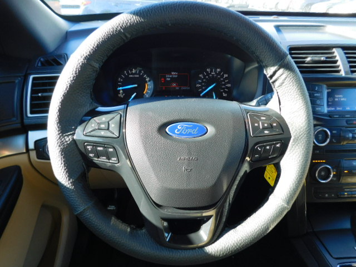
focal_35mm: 23
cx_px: 178
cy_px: 134
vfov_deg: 58.9
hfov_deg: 73.9
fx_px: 237
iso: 125
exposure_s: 1/60
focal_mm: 4
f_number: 3
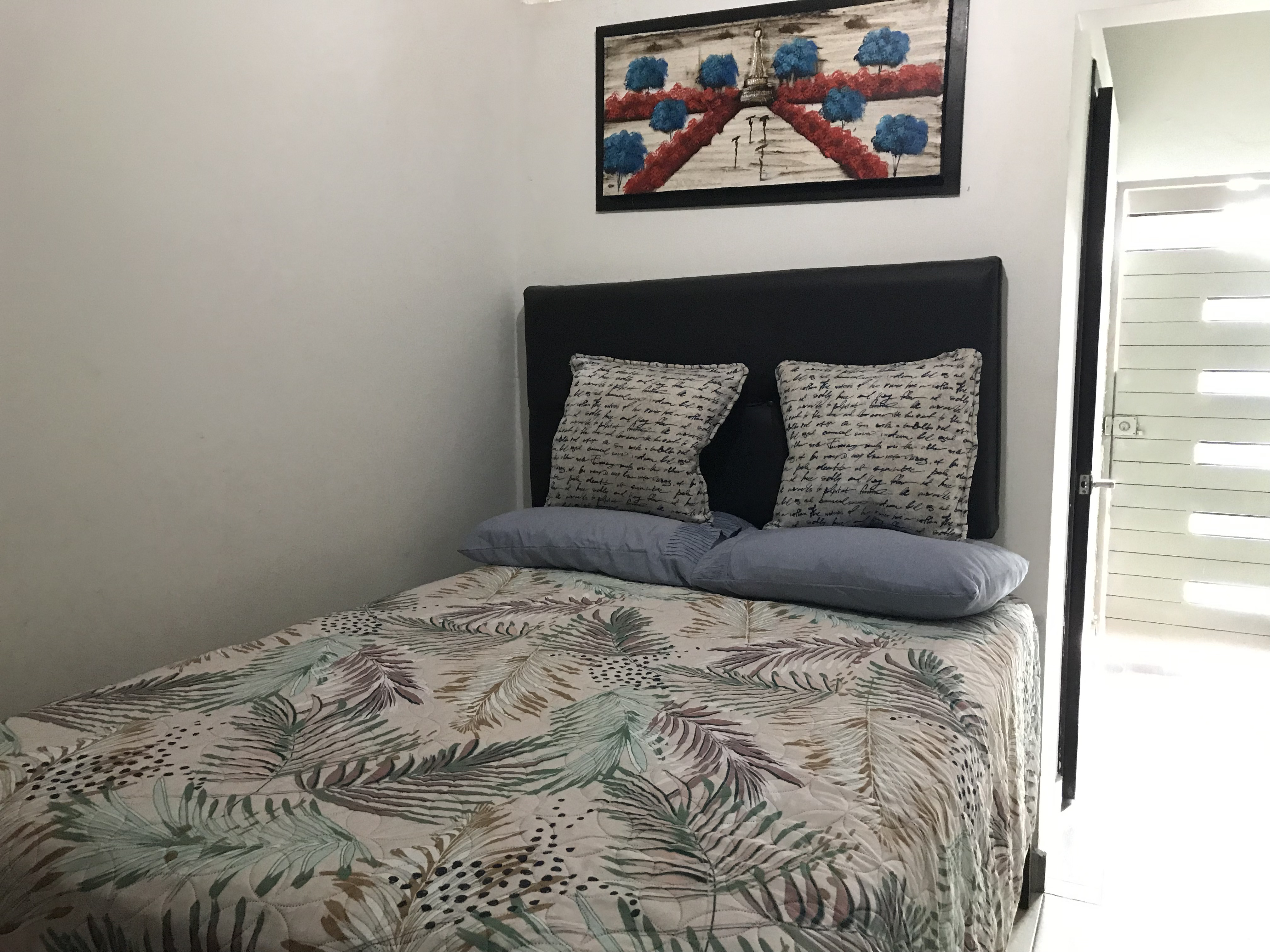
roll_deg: -0.6
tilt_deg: -6.2
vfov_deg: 49.7
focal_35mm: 28
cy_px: 476
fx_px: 1027
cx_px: 635
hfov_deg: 63.4
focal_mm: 3.99
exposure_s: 1/12
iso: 100
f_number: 1.8
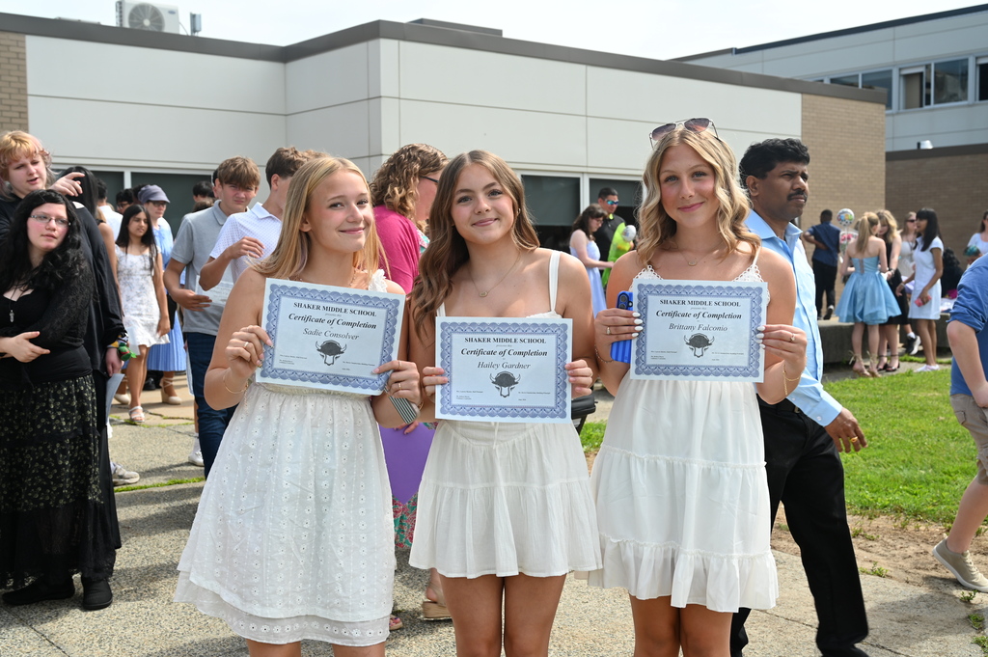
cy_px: 328
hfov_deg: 46.4
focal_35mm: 42
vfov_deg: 31.8
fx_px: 1152
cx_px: 494
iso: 100
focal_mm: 42
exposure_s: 1/320
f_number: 6.3
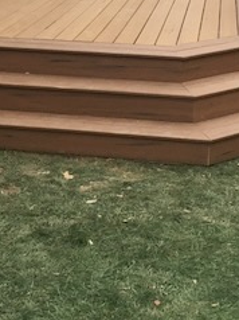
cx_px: 105
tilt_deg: -10.1
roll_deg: -0.2
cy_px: 22
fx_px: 719
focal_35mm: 78
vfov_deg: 24.2
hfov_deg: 18.9
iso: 32
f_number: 2.2
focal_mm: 4.15
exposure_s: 1/30
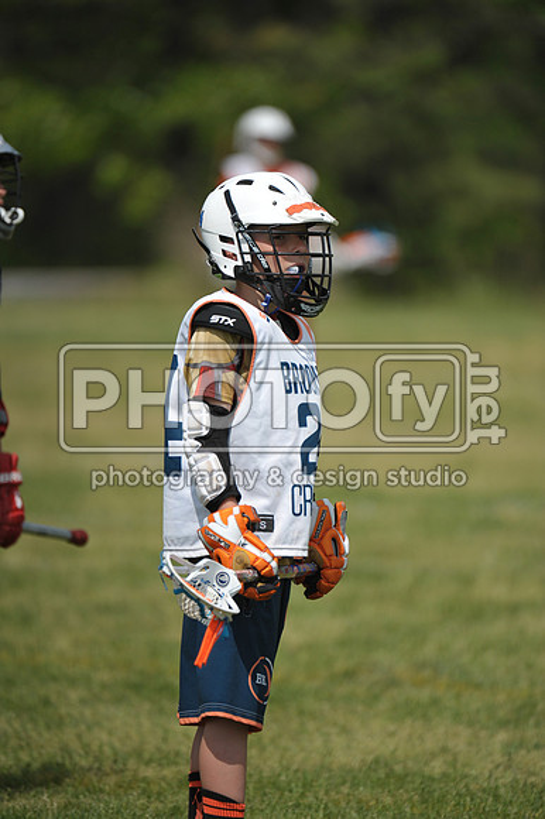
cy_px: 410
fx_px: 9093
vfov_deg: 5.2
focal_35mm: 400
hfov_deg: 3.4
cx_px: 272
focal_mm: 400
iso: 640
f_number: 4
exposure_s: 1/6400
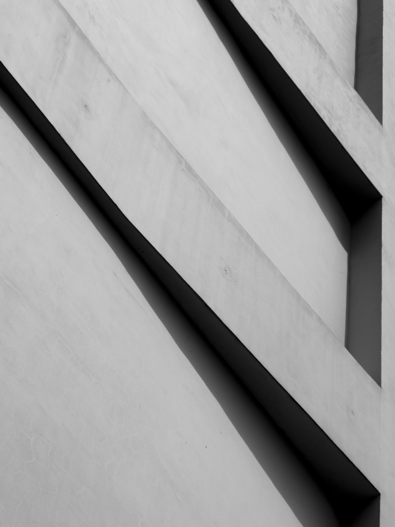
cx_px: 206
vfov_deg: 22.5
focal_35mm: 87
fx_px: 1324
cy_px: 285
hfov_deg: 17.0
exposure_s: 1/1000
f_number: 8
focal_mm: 50.5
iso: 200
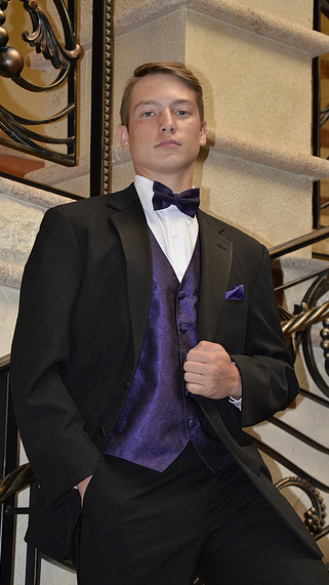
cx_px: 159
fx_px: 1358
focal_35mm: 88
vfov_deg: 24.3
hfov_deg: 13.8
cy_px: 291
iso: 1600
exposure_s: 1/60
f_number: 4.5
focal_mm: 55
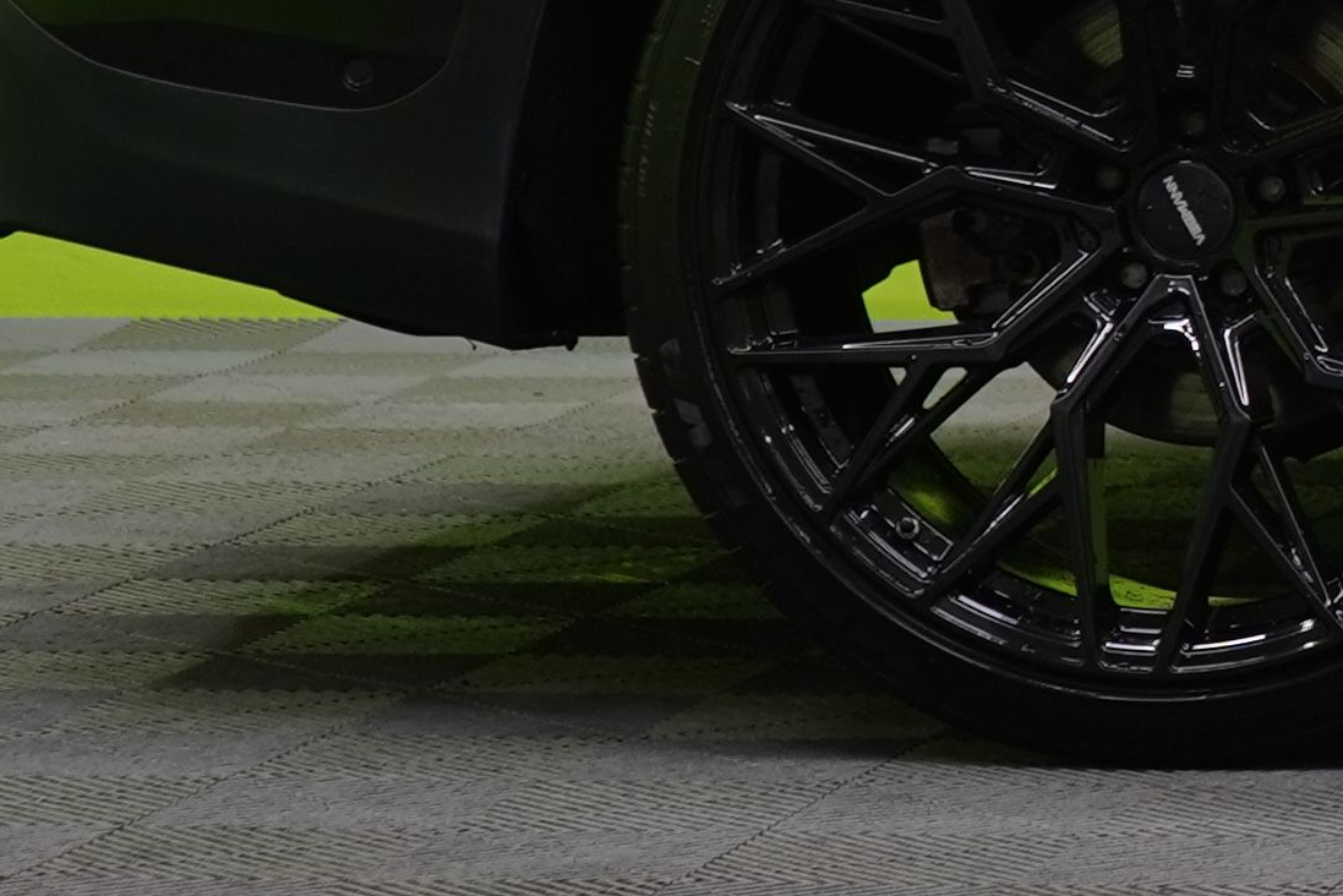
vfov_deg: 5.3
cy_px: -466
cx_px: 3293
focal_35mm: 257
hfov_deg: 7.5
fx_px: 9589
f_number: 5
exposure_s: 1/25
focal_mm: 47
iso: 400
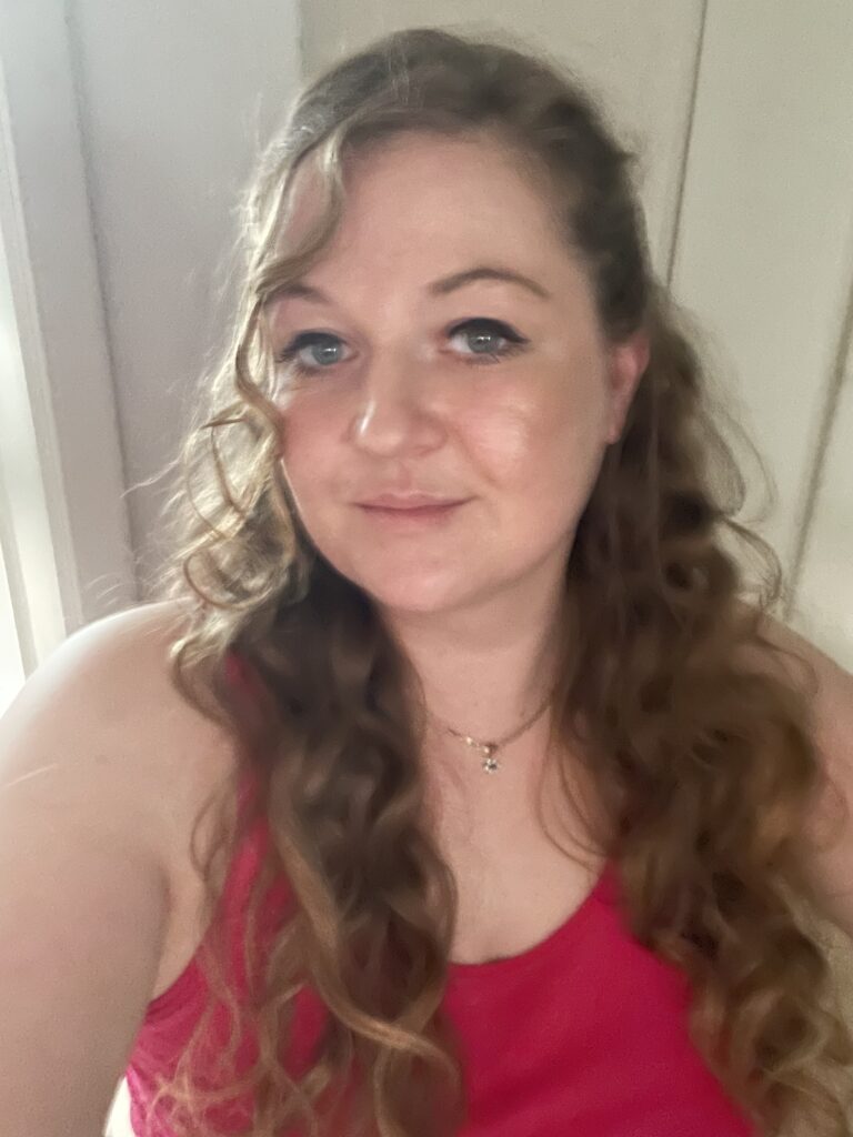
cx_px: 426
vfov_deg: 60.0
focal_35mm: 30
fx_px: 986
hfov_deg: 46.8
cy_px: 568
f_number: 2.2
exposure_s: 1/15
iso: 1250
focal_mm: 2.71
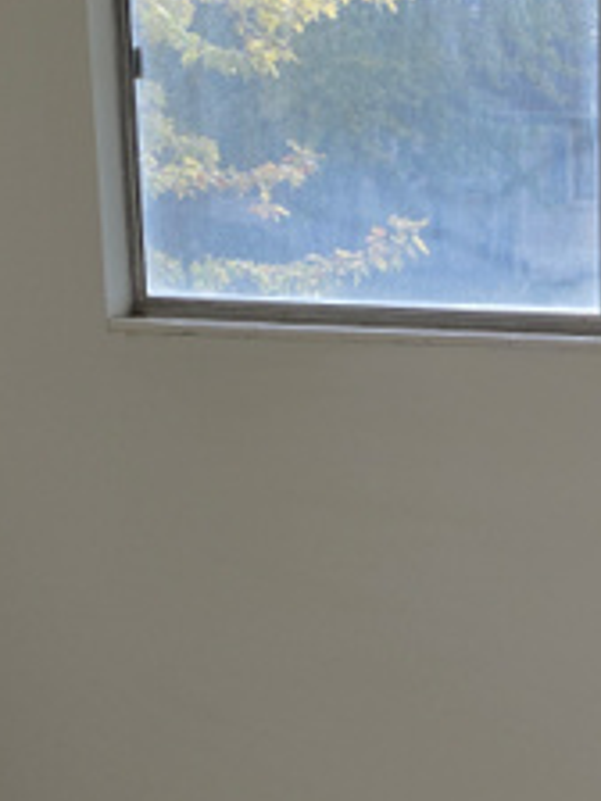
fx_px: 1829
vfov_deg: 24.6
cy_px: 519
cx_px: 841
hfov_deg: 17.2
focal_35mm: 79
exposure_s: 1/2000
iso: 100
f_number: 1.7
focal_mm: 6.3
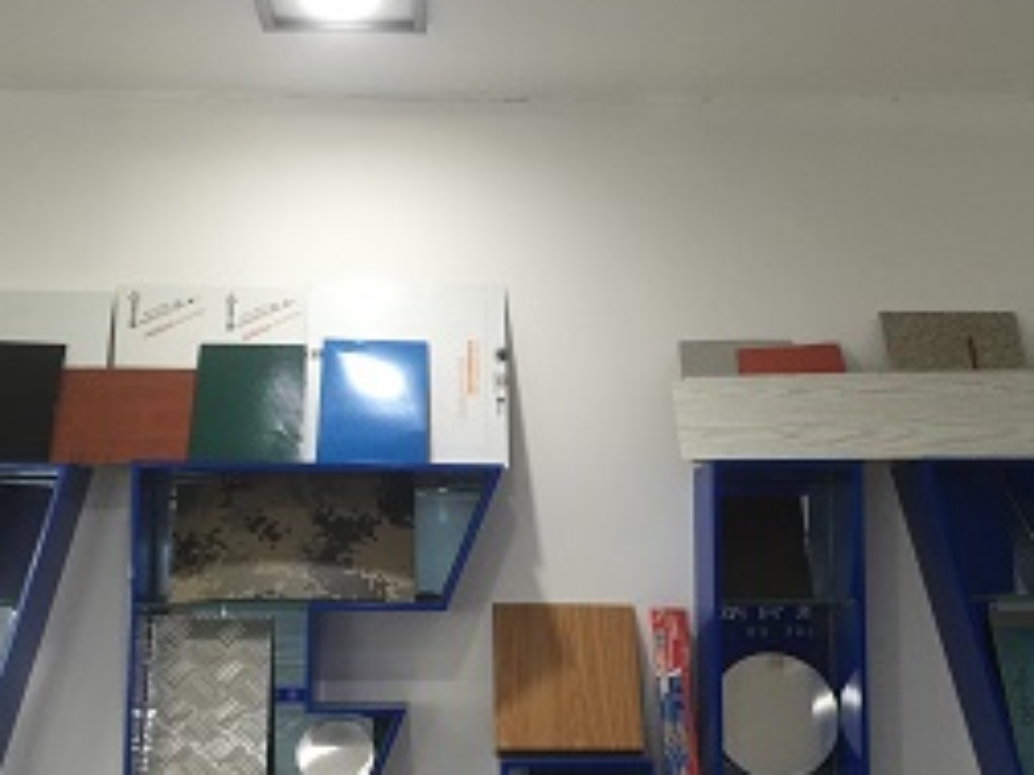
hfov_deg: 41.2
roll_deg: +0.6
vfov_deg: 31.1
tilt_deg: +3.5
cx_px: 476
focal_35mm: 46
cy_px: 554
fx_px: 1374
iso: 80
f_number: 2.2
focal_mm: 4.15
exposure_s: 1/33
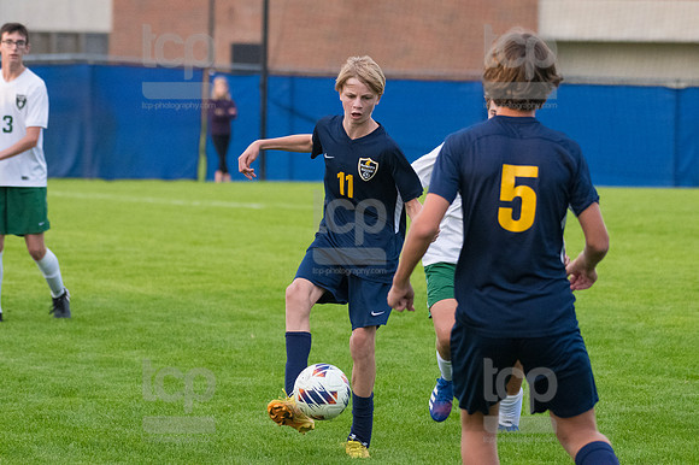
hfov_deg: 6.9
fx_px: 5821
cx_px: 350
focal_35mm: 300
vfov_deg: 4.6
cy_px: 232
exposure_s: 1/2000
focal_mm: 200
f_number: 5.6
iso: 3200
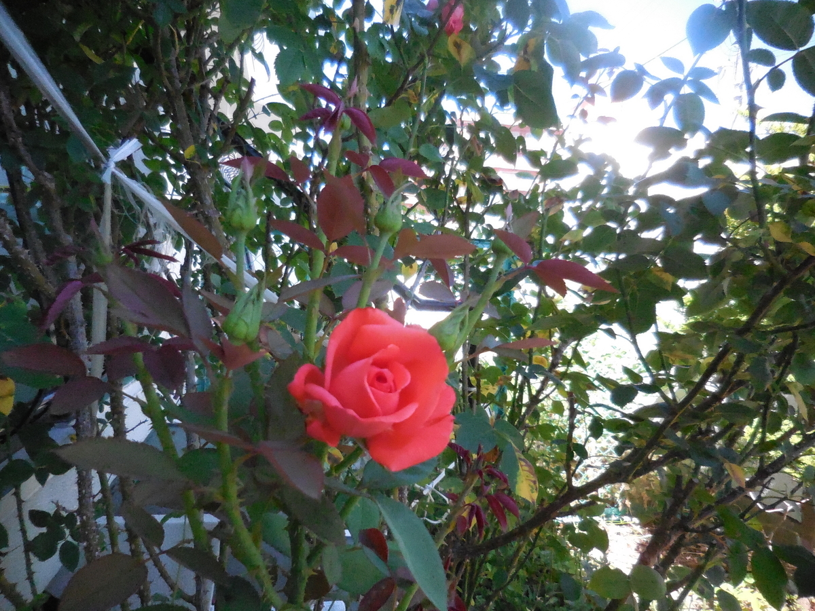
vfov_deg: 54.9
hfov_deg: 69.4
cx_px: 408
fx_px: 589
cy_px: 306
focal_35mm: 25
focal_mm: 4.5
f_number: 3.3
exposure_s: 1/1600
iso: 1600
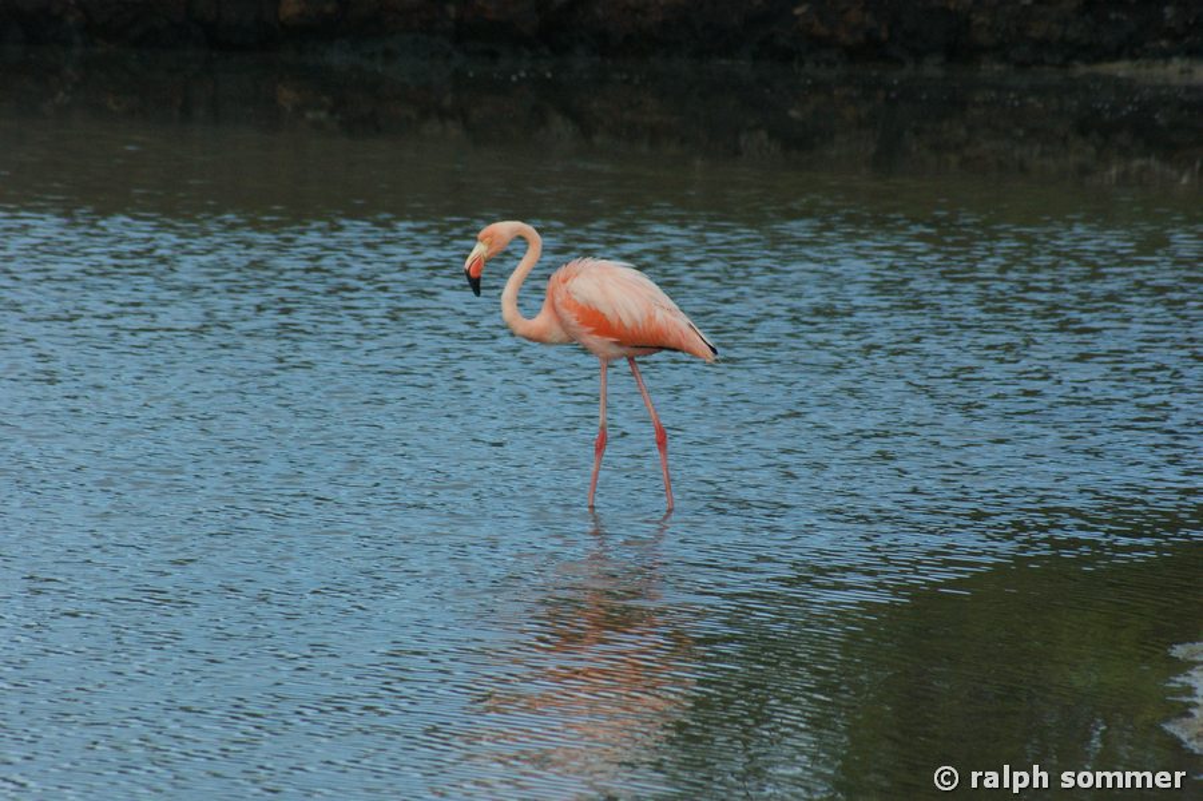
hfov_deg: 4.9
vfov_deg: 3.3
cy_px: 400
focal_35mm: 420
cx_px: 602
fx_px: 14027
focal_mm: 280
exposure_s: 1/400
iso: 400
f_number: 13
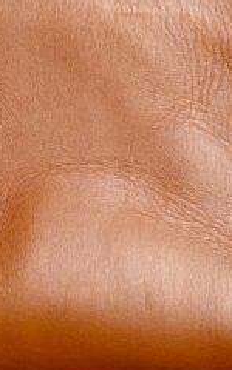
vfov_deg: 19.1
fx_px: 931
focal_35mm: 92
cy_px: -224
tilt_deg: -88.3
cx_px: 34
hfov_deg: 14.1
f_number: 1.6
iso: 40
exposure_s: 1/180
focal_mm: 5.96
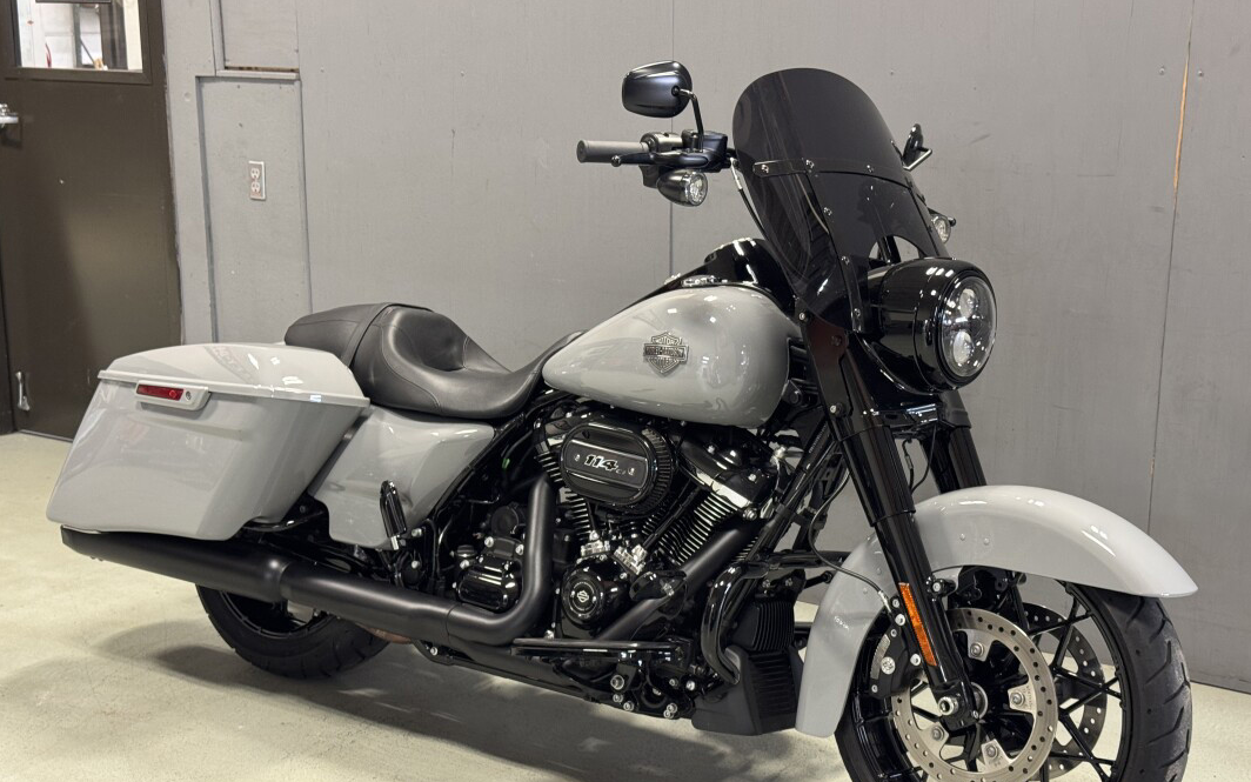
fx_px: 1739
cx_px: 625
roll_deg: -0.5
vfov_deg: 25.3
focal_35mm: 51
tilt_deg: -14.1
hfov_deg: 39.6
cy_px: 459
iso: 250
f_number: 1.78
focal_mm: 6.76
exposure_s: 1/60
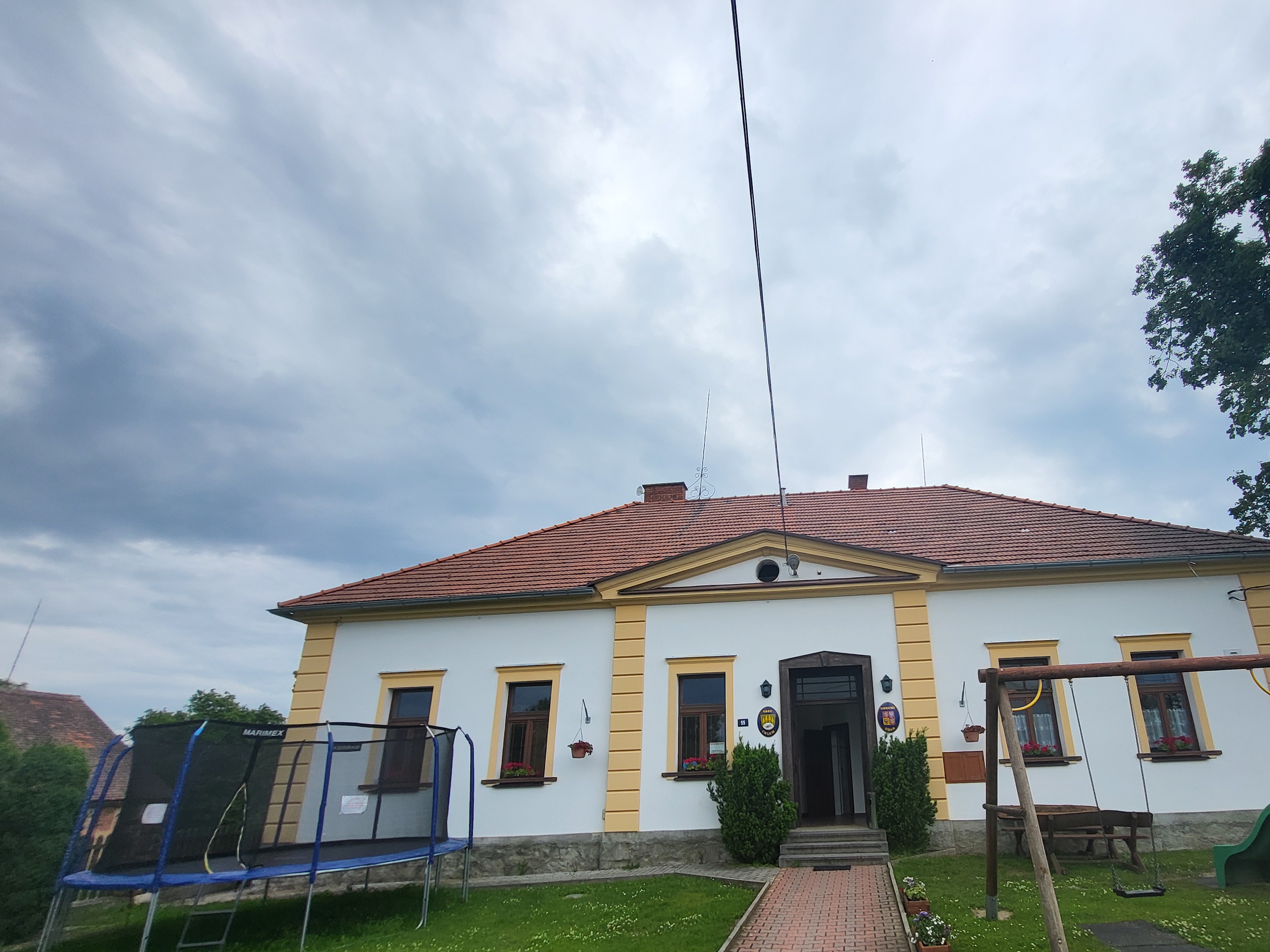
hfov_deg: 89.5
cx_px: 782
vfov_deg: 74.2
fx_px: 624
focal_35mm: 17
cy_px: 552
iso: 32
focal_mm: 1.74
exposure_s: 1/788
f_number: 2.2
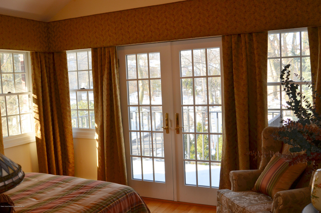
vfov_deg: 36.7
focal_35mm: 36
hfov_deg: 53.2
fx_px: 320
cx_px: 160
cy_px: 106
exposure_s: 1/80
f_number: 4.5
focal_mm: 24
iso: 200
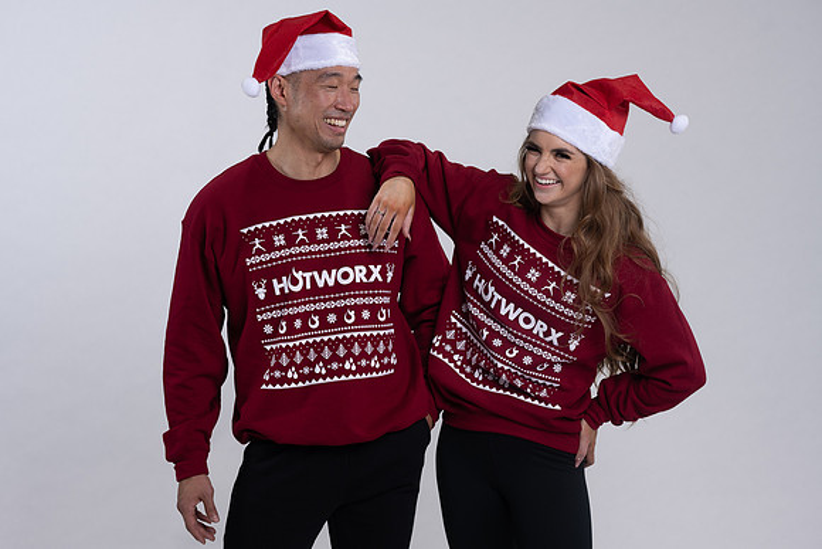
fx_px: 1941
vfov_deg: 16.1
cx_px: 411
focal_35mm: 85
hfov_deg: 23.9
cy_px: 274
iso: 125
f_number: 4
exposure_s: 1/125
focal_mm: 85
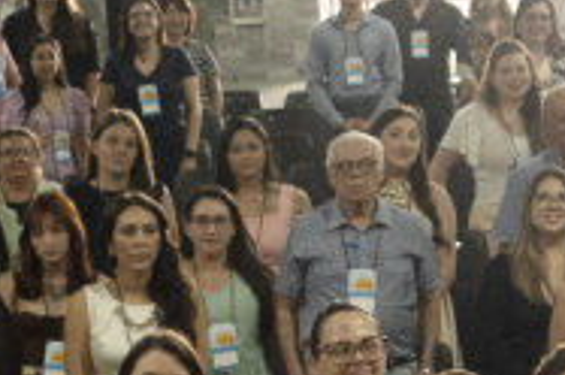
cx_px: 1036
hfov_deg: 8.8
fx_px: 3525
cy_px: 181
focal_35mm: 225
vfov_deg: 6.1
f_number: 4
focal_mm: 35
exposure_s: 1/100
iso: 3200
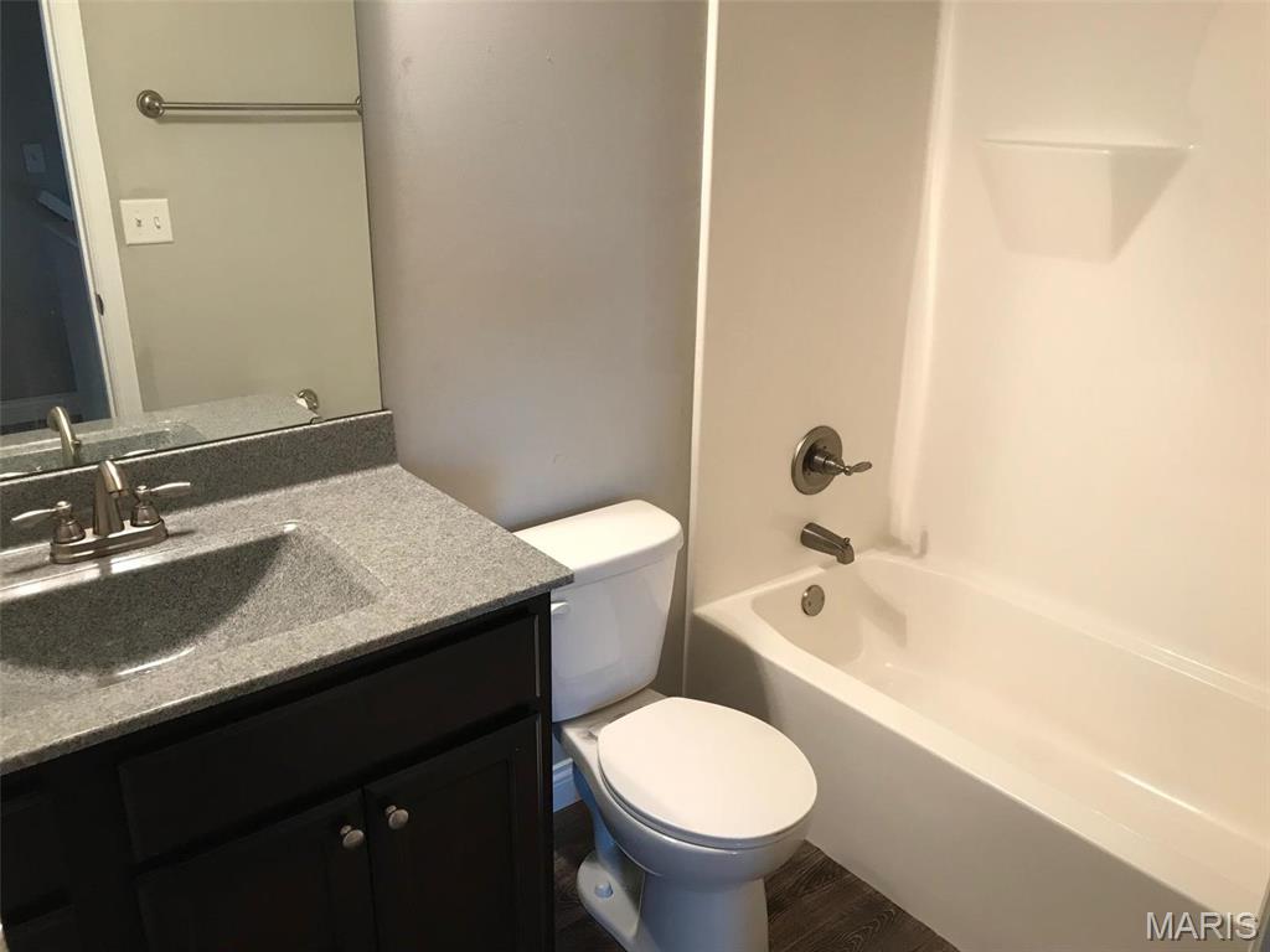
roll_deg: -0.7
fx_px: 1027
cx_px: 635
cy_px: 476
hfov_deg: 63.4
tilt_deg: -18.8
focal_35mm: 28
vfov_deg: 49.7
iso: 40
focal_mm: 3.99
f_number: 1.8
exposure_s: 1/20
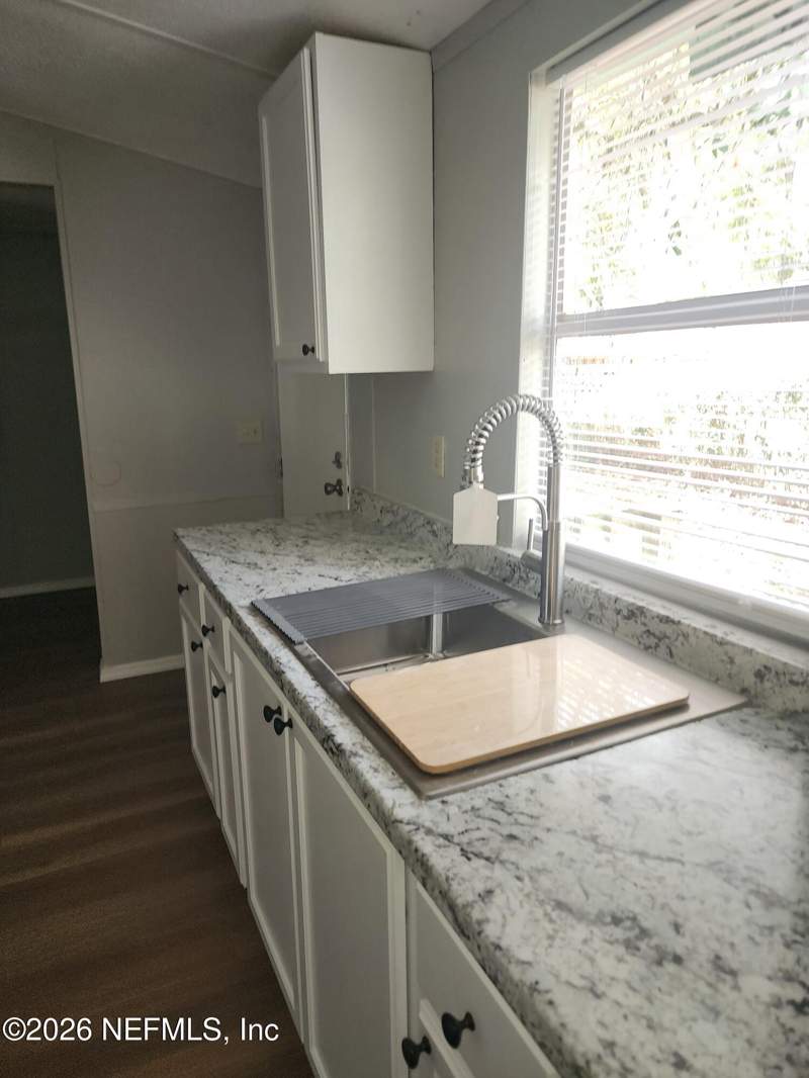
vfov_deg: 73.9
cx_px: 404
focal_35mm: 23
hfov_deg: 58.9
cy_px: 539
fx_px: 716
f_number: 1.8
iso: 64
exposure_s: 1/60
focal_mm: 6.4
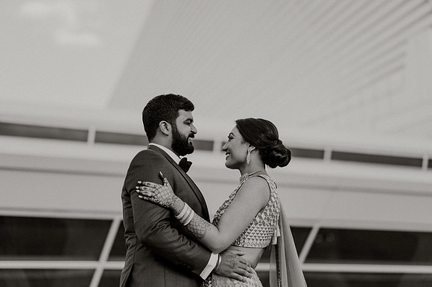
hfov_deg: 23.9
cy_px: 144
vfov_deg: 16.1
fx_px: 1019
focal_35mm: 85
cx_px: 216
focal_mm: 85
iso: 160
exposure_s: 1/1600
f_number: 2
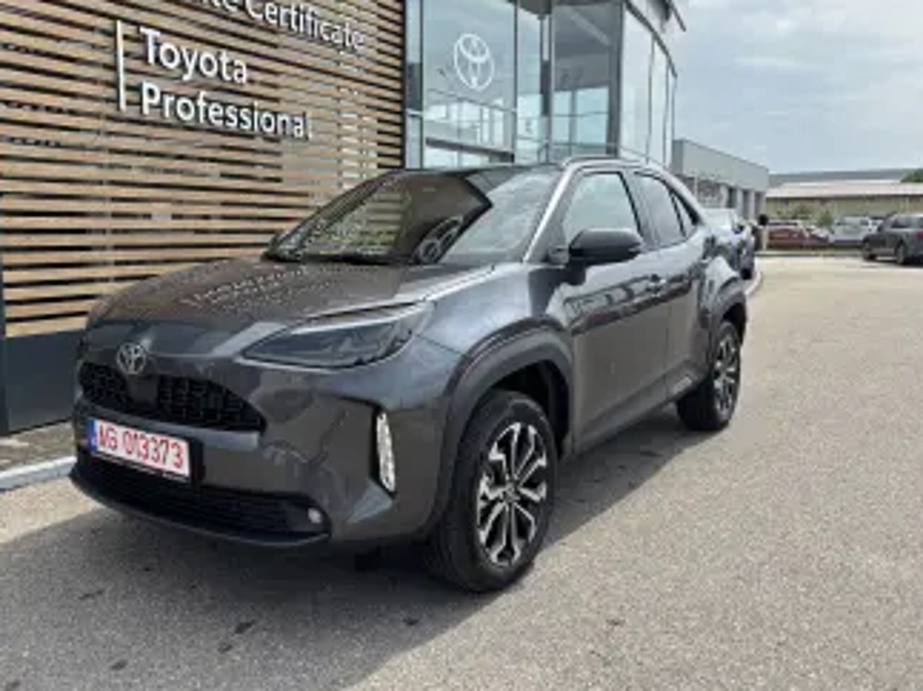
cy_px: 326
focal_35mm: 29
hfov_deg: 61.5
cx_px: 411
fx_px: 773
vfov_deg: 48.2
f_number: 1.6
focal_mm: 5.96
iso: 50
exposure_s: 1/2857
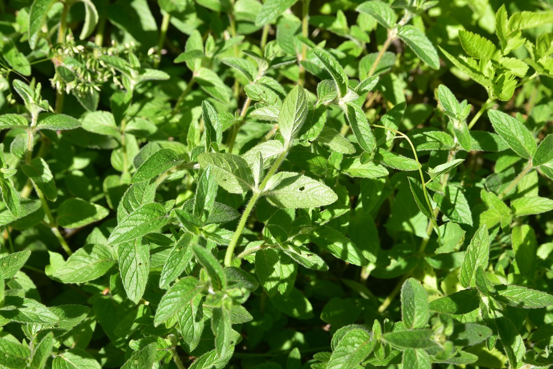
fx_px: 768
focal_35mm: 50
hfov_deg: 39.6
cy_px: 184
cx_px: 276
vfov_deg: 27.0
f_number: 13
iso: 160
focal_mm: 50
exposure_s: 1/125
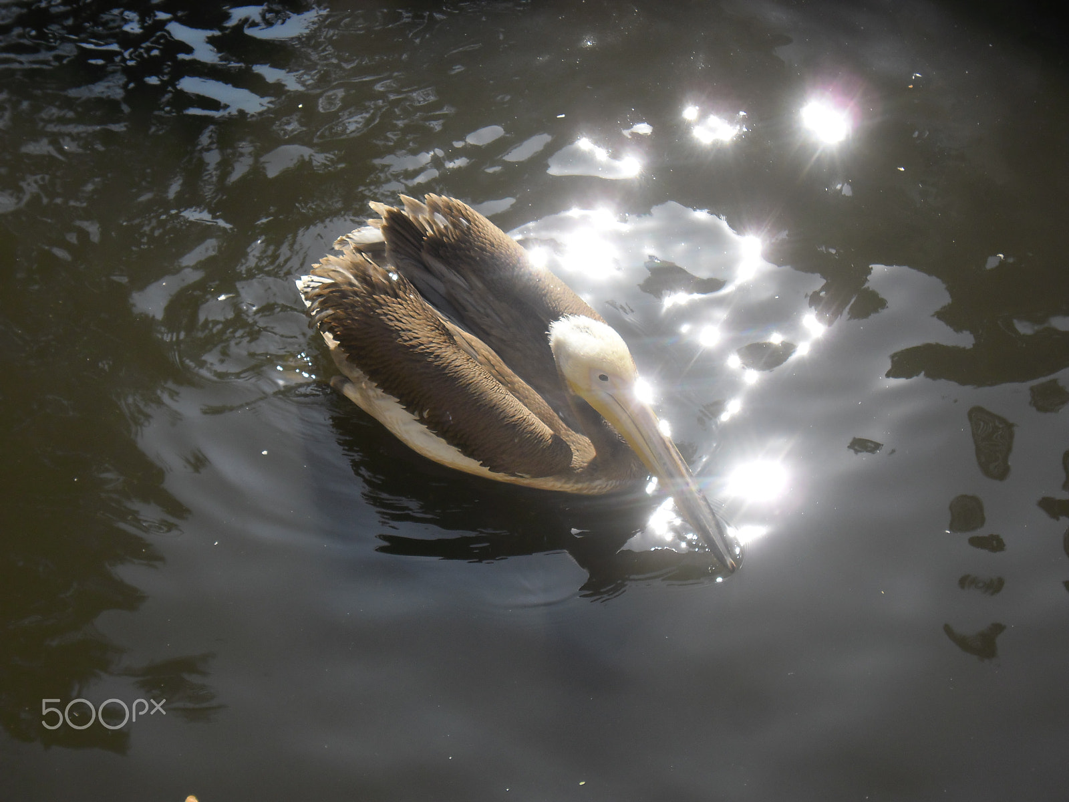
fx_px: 1359
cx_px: 534
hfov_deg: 42.9
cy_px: 401
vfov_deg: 32.9
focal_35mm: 44
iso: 80
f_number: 4.5
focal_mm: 7.8
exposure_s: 1/331
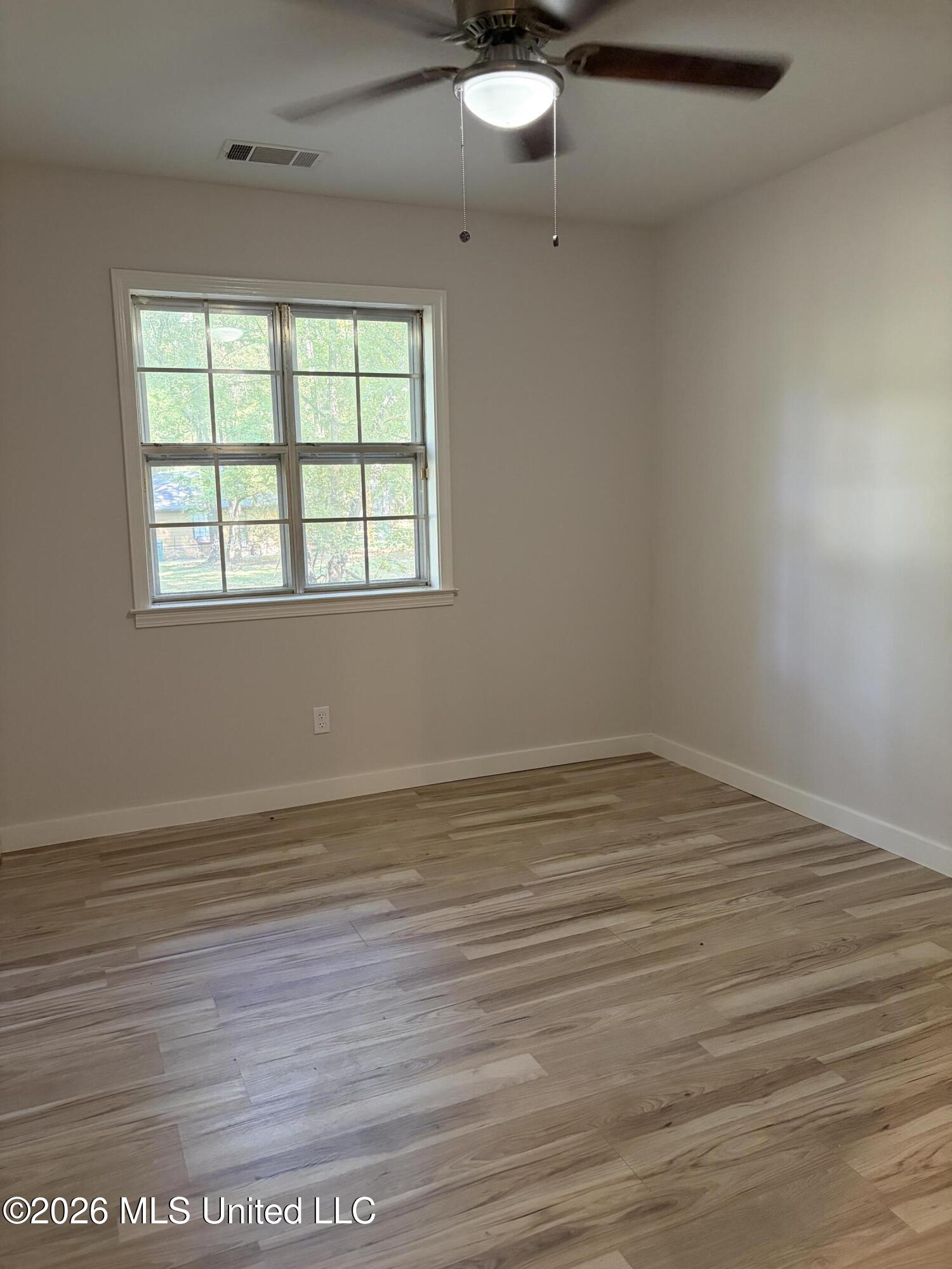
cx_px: 476
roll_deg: +1.0
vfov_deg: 67.3
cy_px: 634
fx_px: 953
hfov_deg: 53.1
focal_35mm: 26
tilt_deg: -12.4
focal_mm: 5.96
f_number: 1.6
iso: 320
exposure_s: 1/60
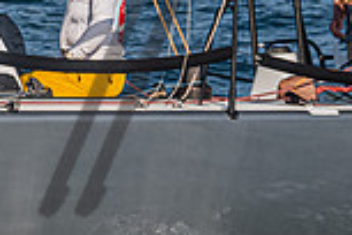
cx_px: -94
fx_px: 3295
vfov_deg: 4.1
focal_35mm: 337
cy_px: -104
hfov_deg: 6.1
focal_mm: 82
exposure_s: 1/1250
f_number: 6.3
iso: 400
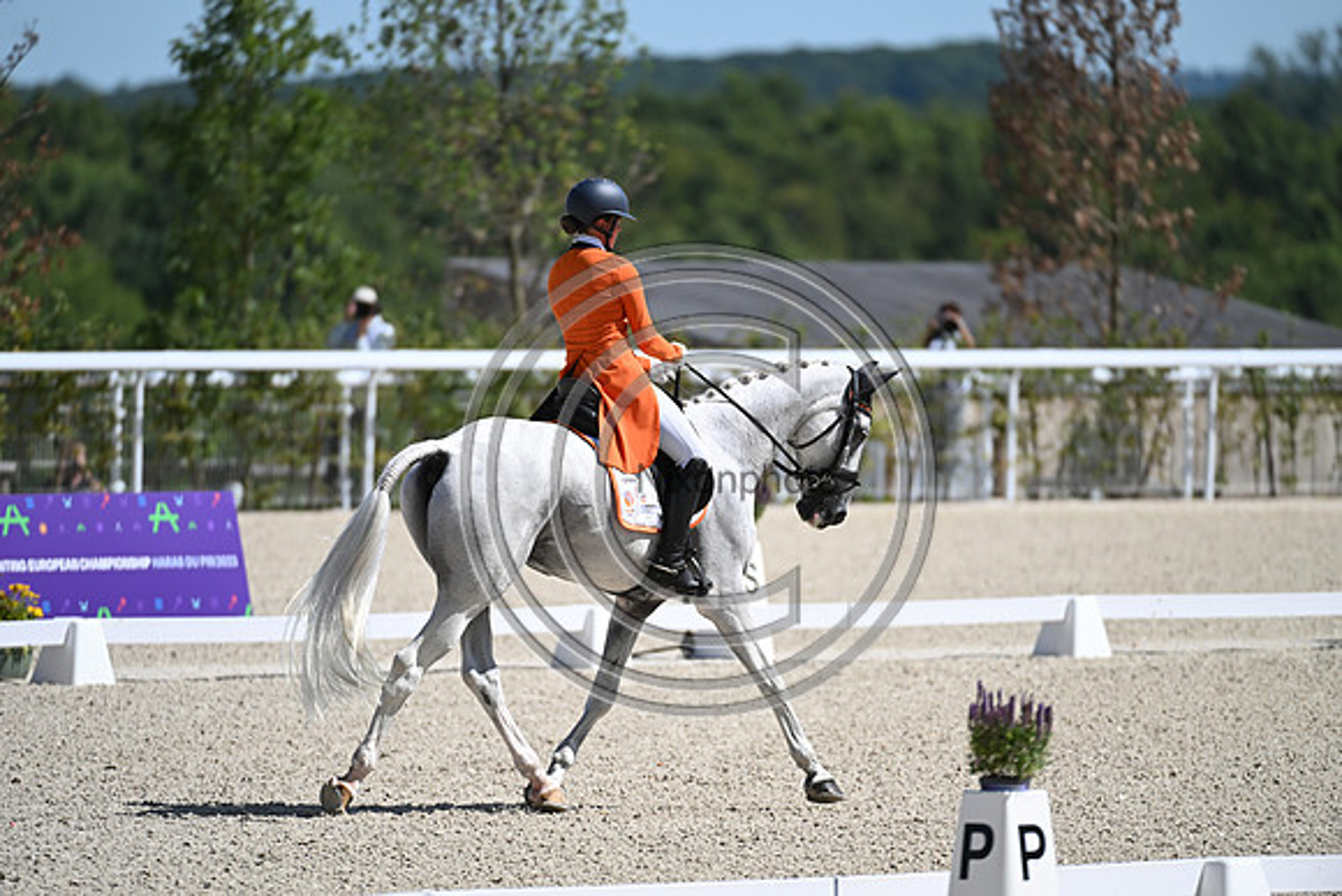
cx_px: 671
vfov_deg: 3.4
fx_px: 14914
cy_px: 448
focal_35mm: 400
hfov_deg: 5.2
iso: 220
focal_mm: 400
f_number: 4.5
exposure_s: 1/1600
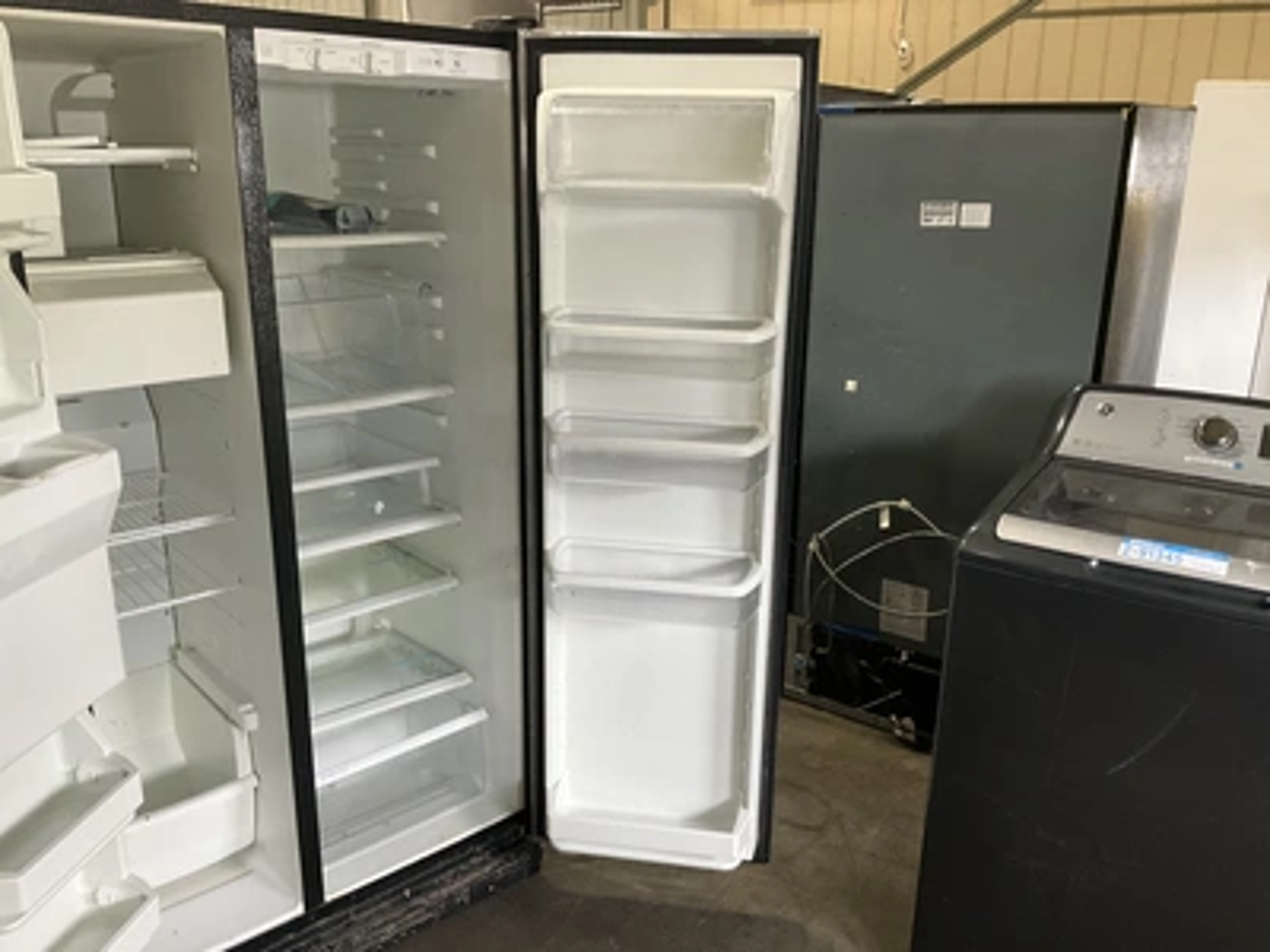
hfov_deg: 61.7
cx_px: 635
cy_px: 476
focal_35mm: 29
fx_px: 1064
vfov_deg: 48.2
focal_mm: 3
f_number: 1.8
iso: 250
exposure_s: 1/60
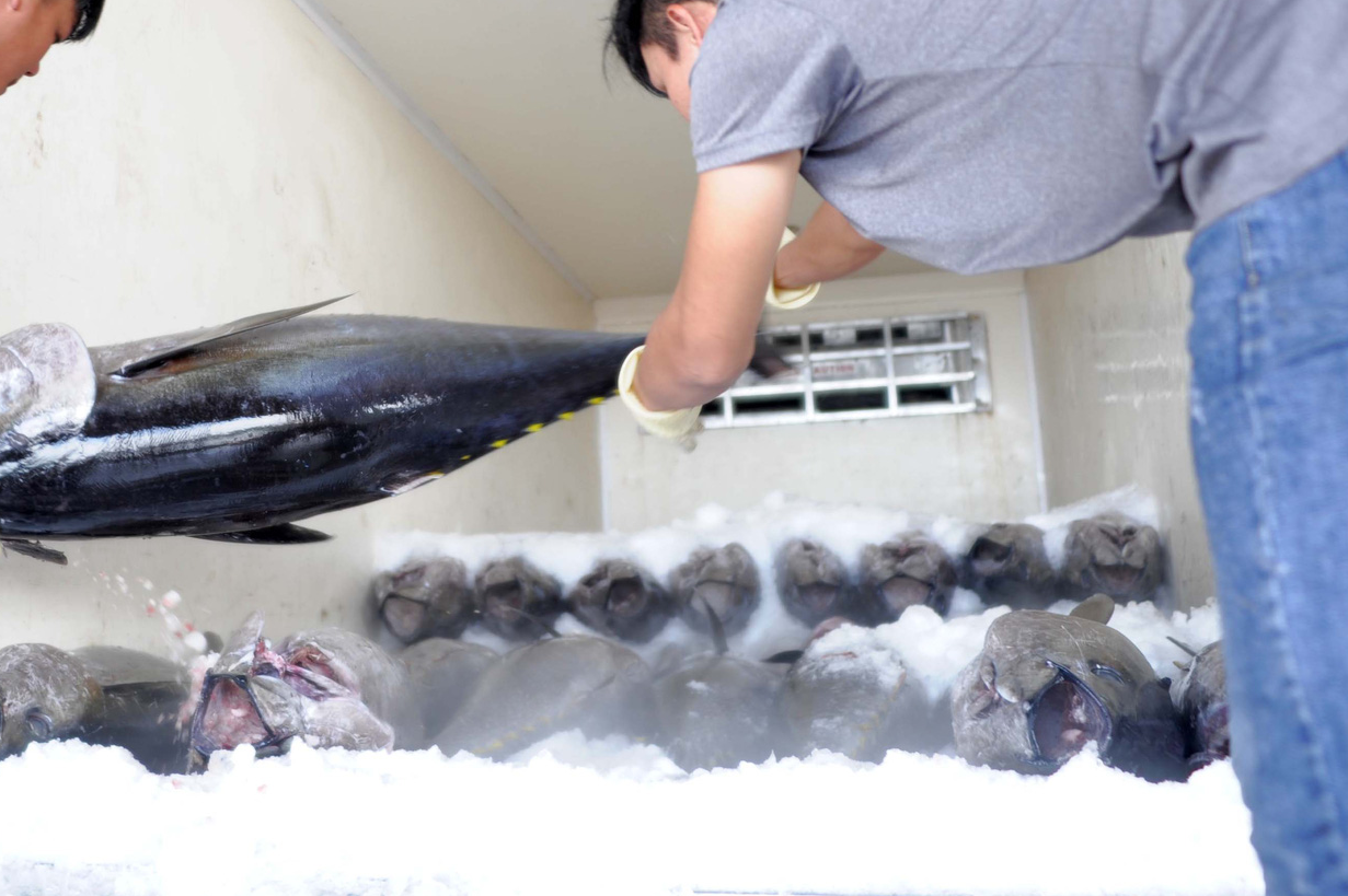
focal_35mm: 39
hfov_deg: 48.5
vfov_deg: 33.7
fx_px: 1459
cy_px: 262
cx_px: 423
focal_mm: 24
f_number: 2.8
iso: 200
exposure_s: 1/80
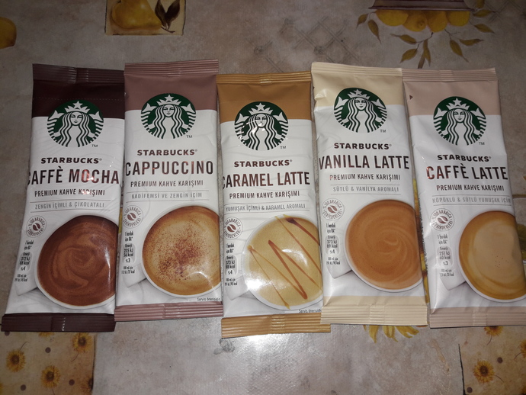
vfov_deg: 49.8
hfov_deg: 63.4
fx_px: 426
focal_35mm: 28
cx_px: 263
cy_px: 198
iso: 40
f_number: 1.9
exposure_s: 1/187
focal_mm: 3.7
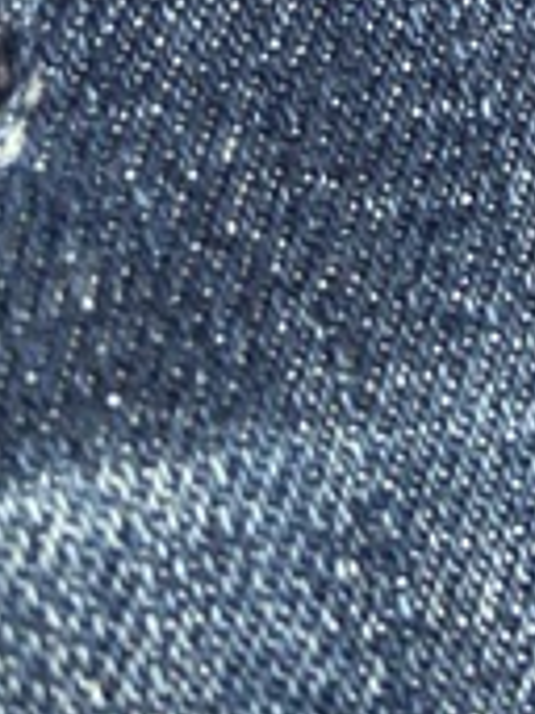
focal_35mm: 152
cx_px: 1212
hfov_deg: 8.9
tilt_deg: +2.5
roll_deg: +1.3
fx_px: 3136
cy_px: -973
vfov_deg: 11.0
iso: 100
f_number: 1.8
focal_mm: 4.25
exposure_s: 1/121
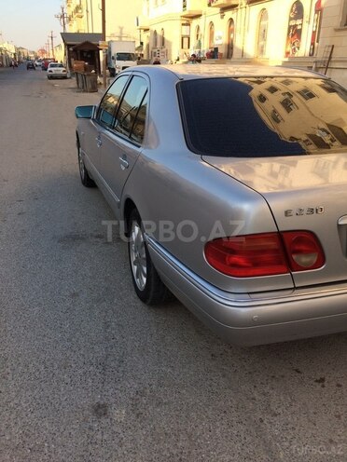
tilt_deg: -24.2
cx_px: 174
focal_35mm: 29
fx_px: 388
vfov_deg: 61.7
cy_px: 231
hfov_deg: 48.2
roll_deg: -0.4
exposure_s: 1/494
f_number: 2.2
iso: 32
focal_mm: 4.15
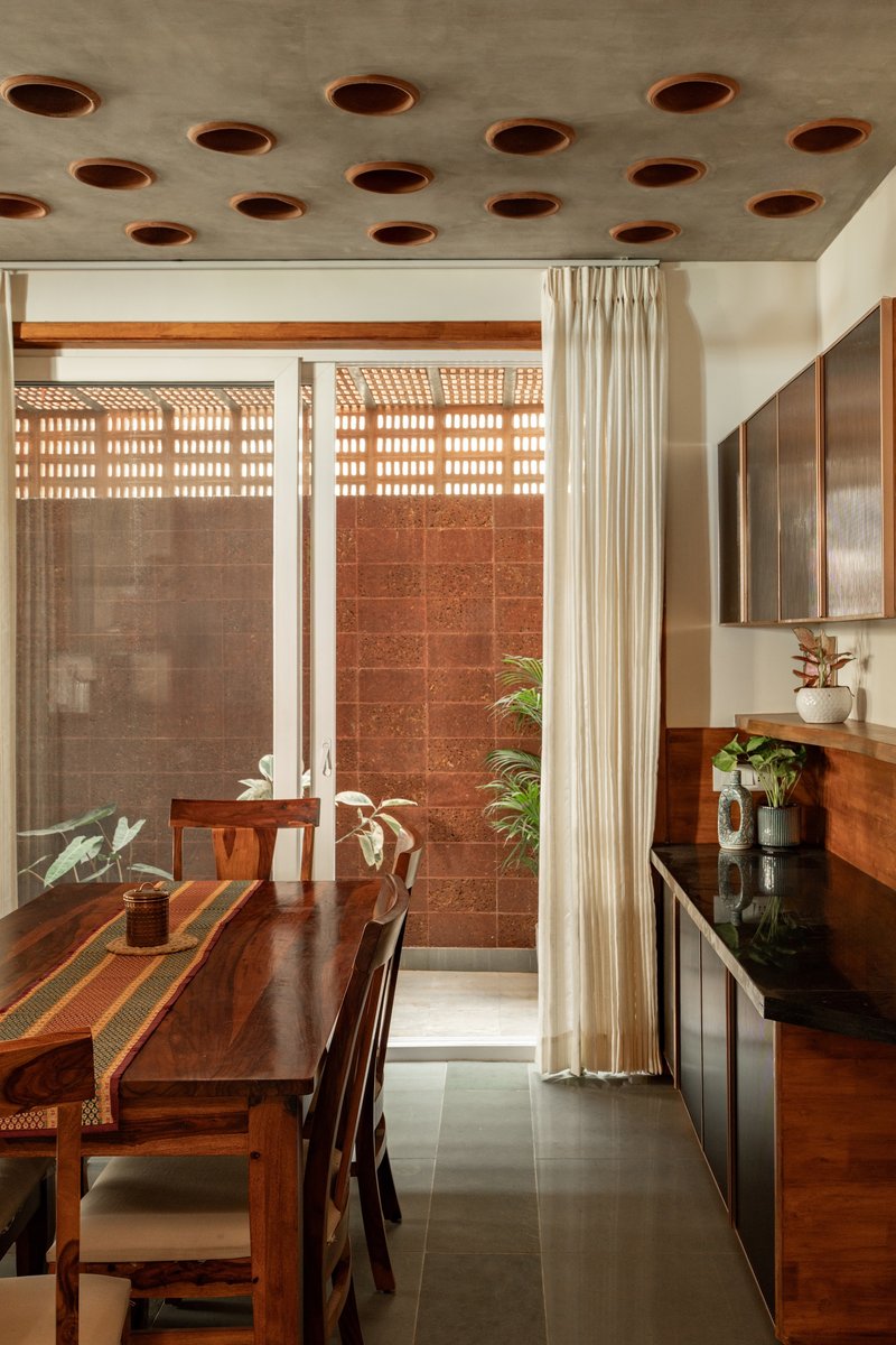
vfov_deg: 55.8
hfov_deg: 38.9
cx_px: 448
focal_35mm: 34
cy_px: 672
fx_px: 1269
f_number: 9
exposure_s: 2.5
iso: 320
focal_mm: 34
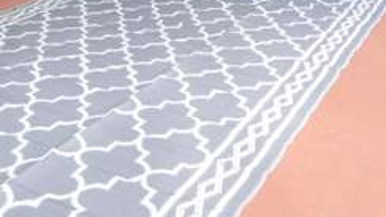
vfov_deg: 17.1
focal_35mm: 57
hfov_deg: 36.8
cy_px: -183
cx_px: 177
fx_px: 580
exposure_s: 1/80
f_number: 4.5
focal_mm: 11
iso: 400
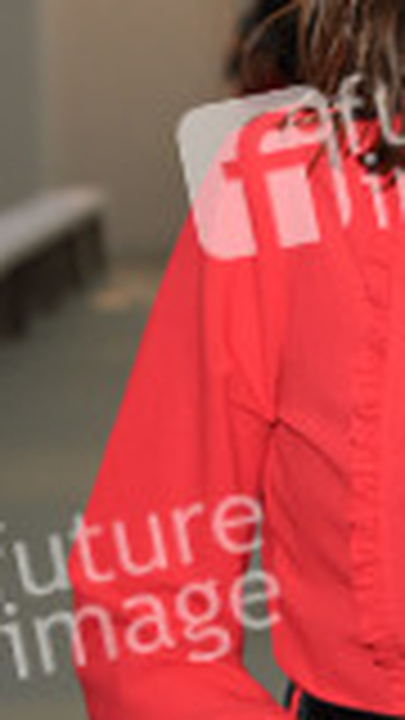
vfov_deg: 10.9
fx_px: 3761
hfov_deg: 6.1
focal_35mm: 197
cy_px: 378
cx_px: 542
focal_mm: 75
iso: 1250
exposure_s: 1/125
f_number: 5.6
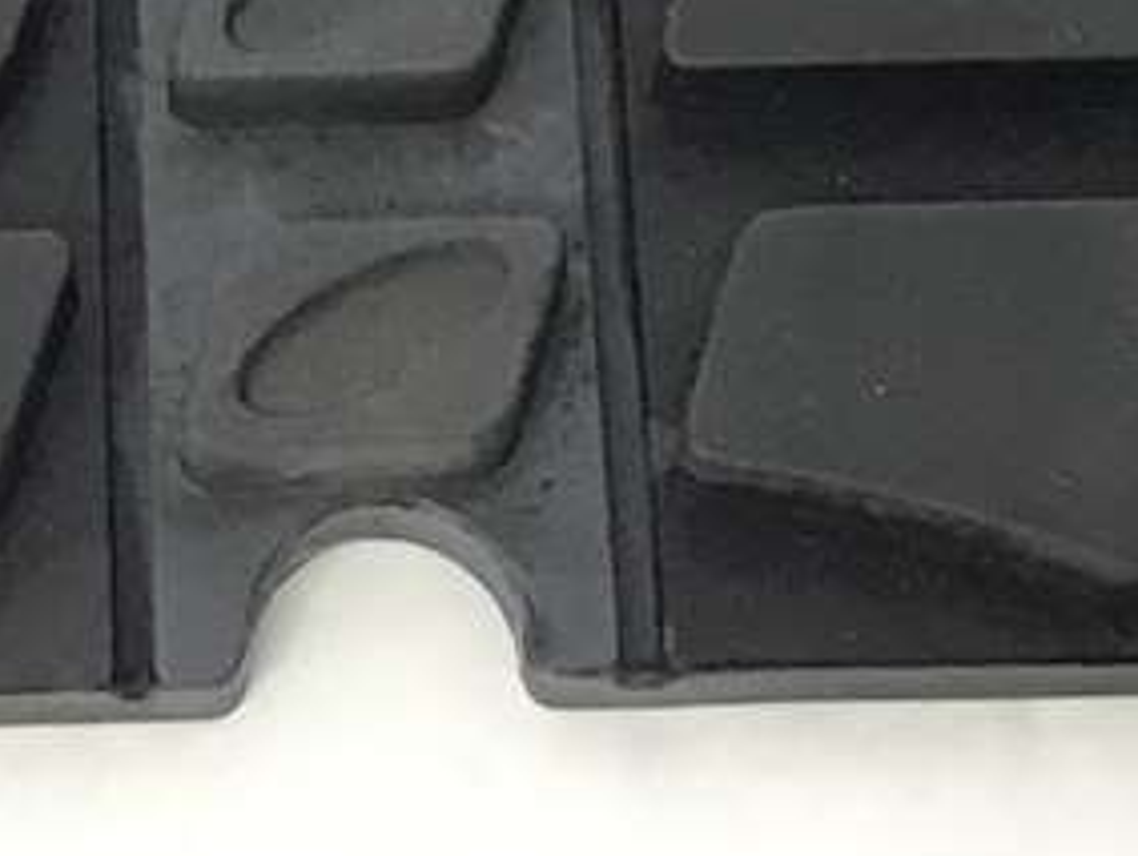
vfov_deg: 7.6
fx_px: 5991
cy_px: -1206
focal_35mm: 182
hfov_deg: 10.8
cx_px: 149
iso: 40
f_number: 2.4
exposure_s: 1/30
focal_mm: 3.3
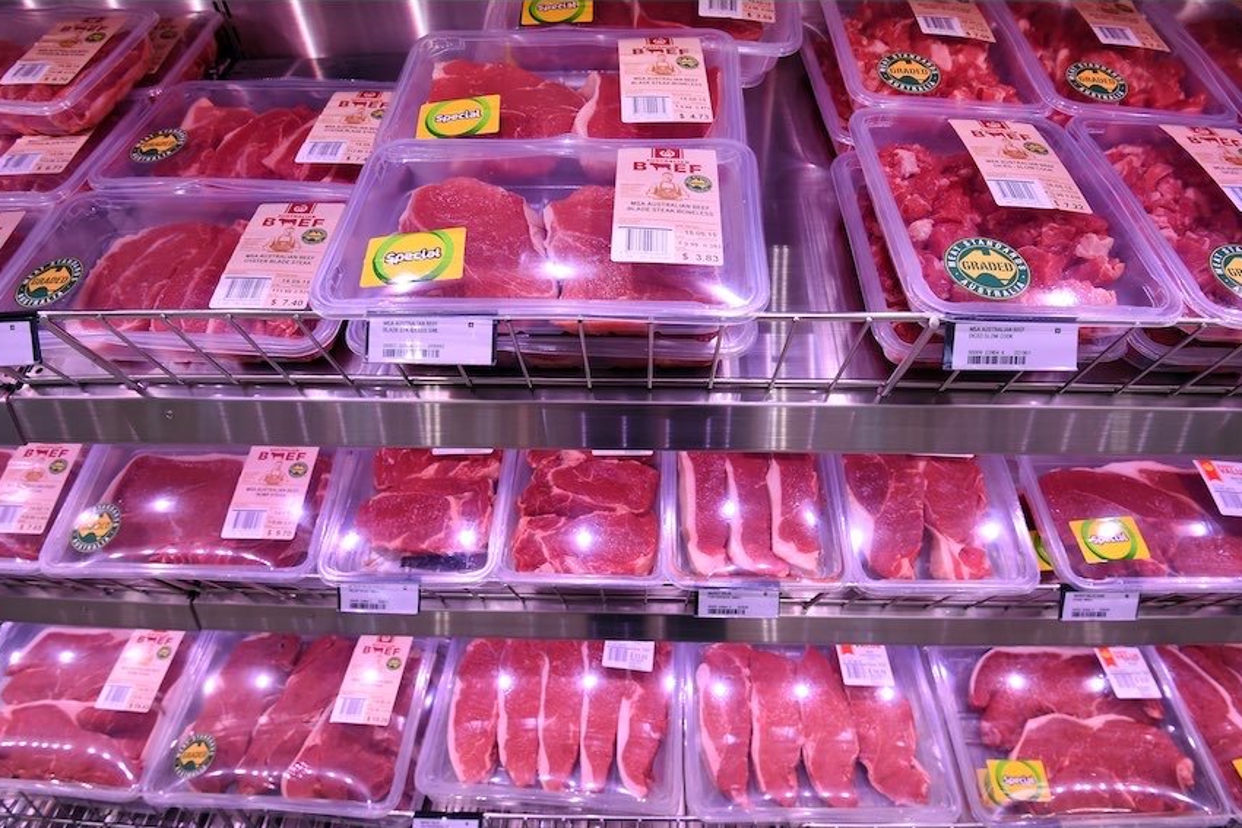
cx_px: 643
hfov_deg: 90.0
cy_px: 437
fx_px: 621
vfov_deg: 67.4
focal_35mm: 18
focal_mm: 17
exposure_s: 1/400
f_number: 7.1
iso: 2000
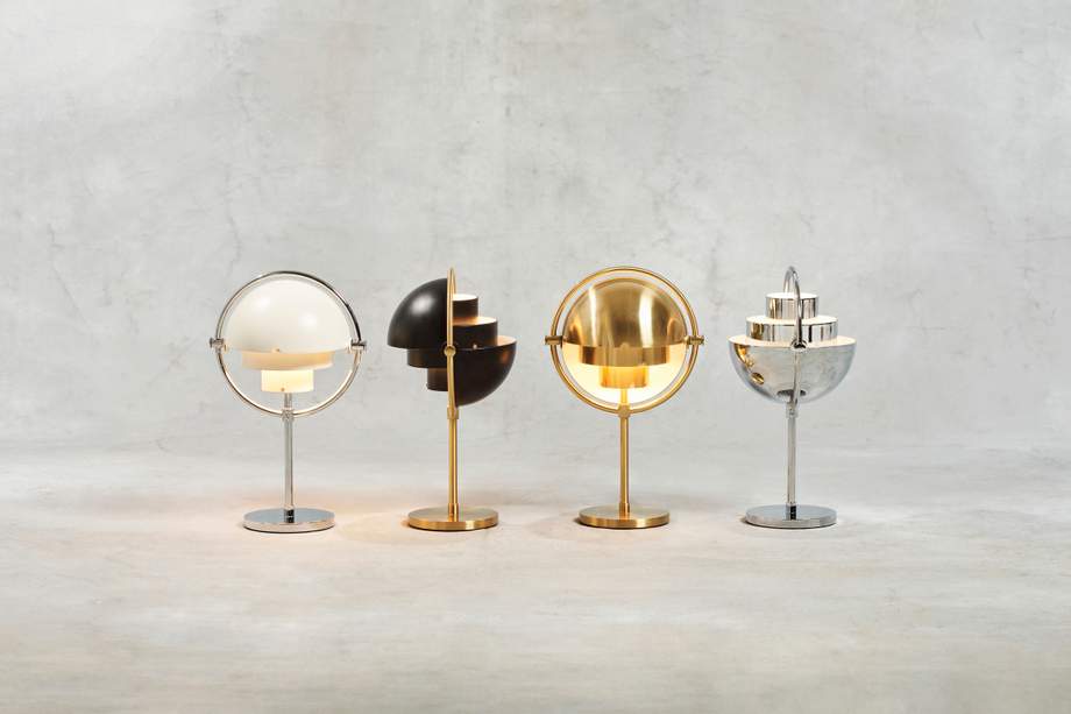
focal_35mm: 100
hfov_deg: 20.4
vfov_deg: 13.7
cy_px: 357
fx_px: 2974
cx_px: 536
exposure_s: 1/60
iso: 500
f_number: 8
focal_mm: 100
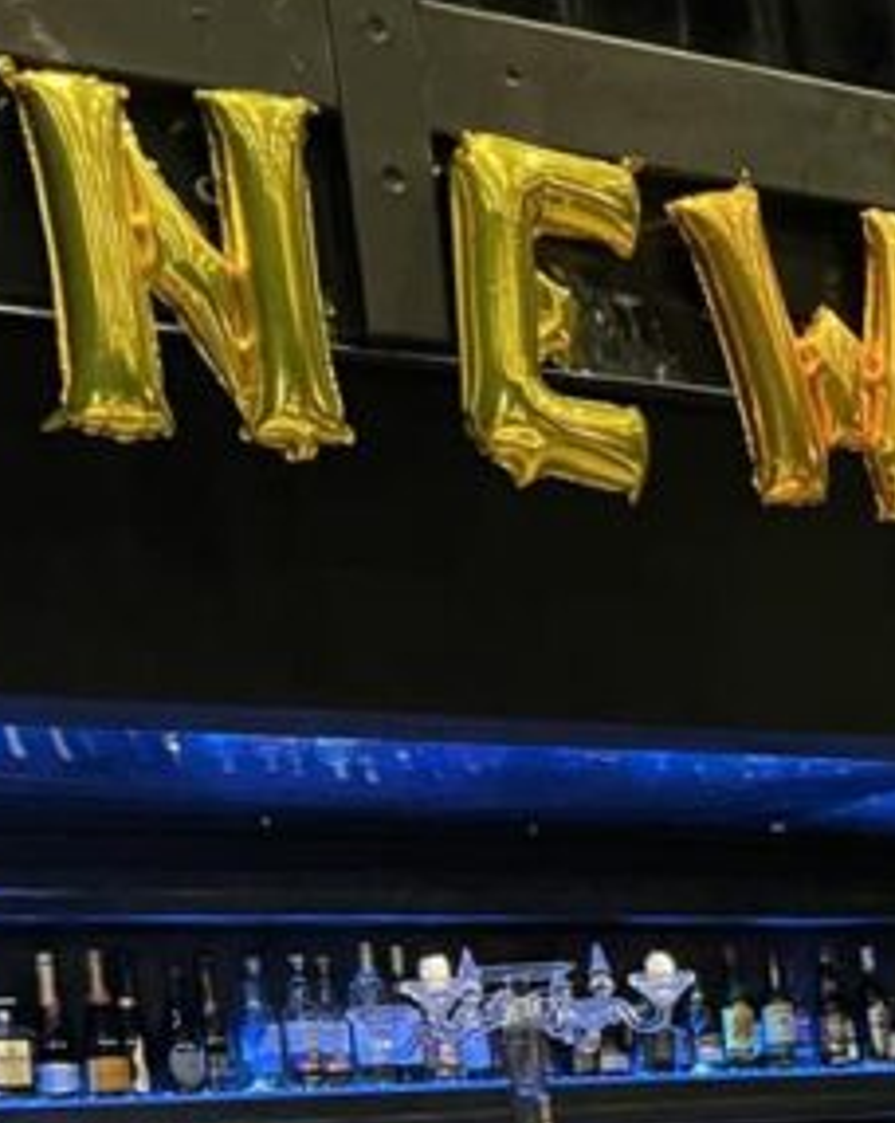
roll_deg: +4.6
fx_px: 3020
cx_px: 1448
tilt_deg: +0.7
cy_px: 1280
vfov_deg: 20.0
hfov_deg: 15.2
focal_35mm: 91
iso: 500
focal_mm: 5.7
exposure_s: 1/40
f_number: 1.5
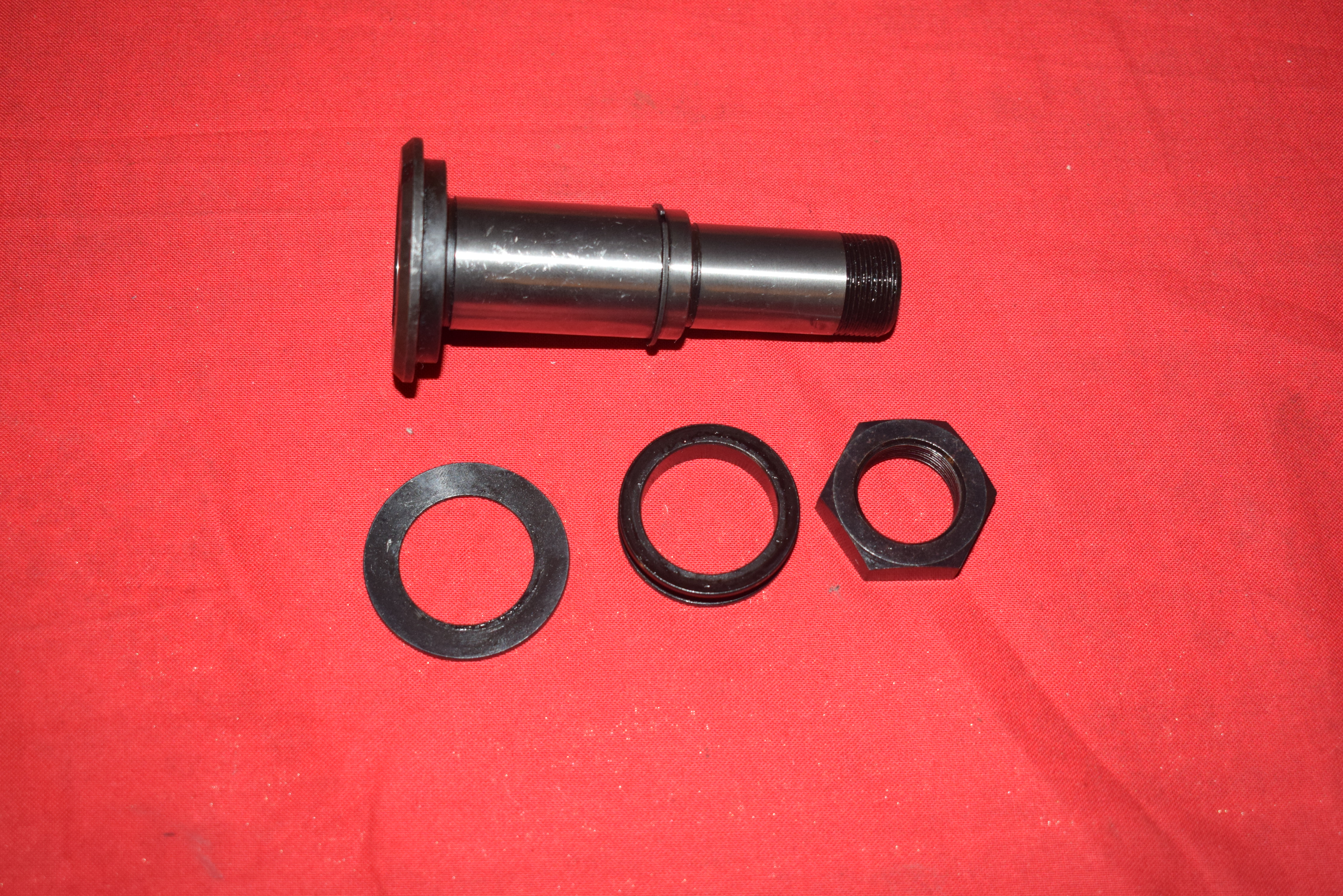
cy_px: 448
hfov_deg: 41.1
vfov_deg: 28.1
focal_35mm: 48
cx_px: 672
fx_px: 1791
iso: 1000
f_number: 5.6
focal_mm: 32
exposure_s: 1/160
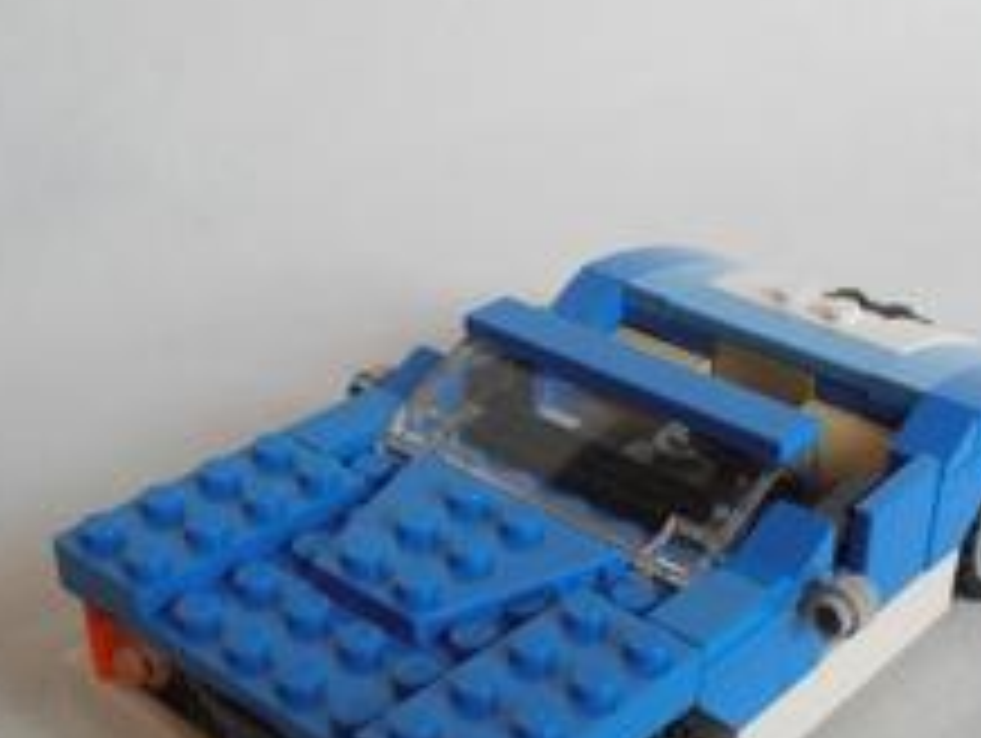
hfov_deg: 31.6
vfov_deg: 23.9
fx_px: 1731
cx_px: 562
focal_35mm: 61
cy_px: 536
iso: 80
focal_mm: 6.61
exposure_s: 1/50
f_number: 3.9
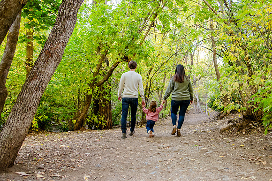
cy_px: 91
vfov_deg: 38.0
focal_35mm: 35
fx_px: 263
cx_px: 168
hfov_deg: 54.2
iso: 4000
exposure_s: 1/250
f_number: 4
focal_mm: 27
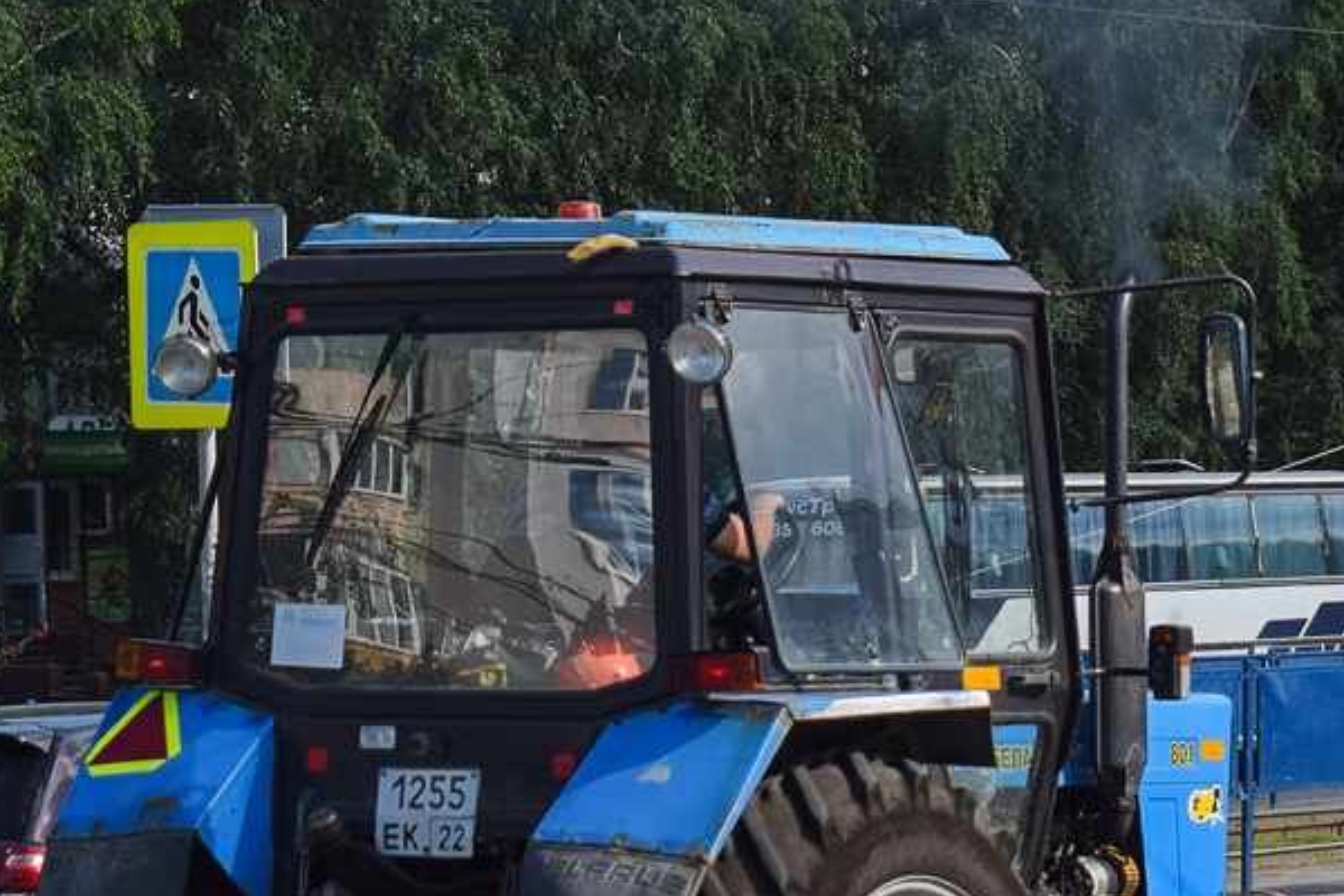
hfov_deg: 12.5
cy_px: 654
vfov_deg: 8.3
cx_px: 757
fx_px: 6160
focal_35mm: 165
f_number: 6.3
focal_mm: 55
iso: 200
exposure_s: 1/800
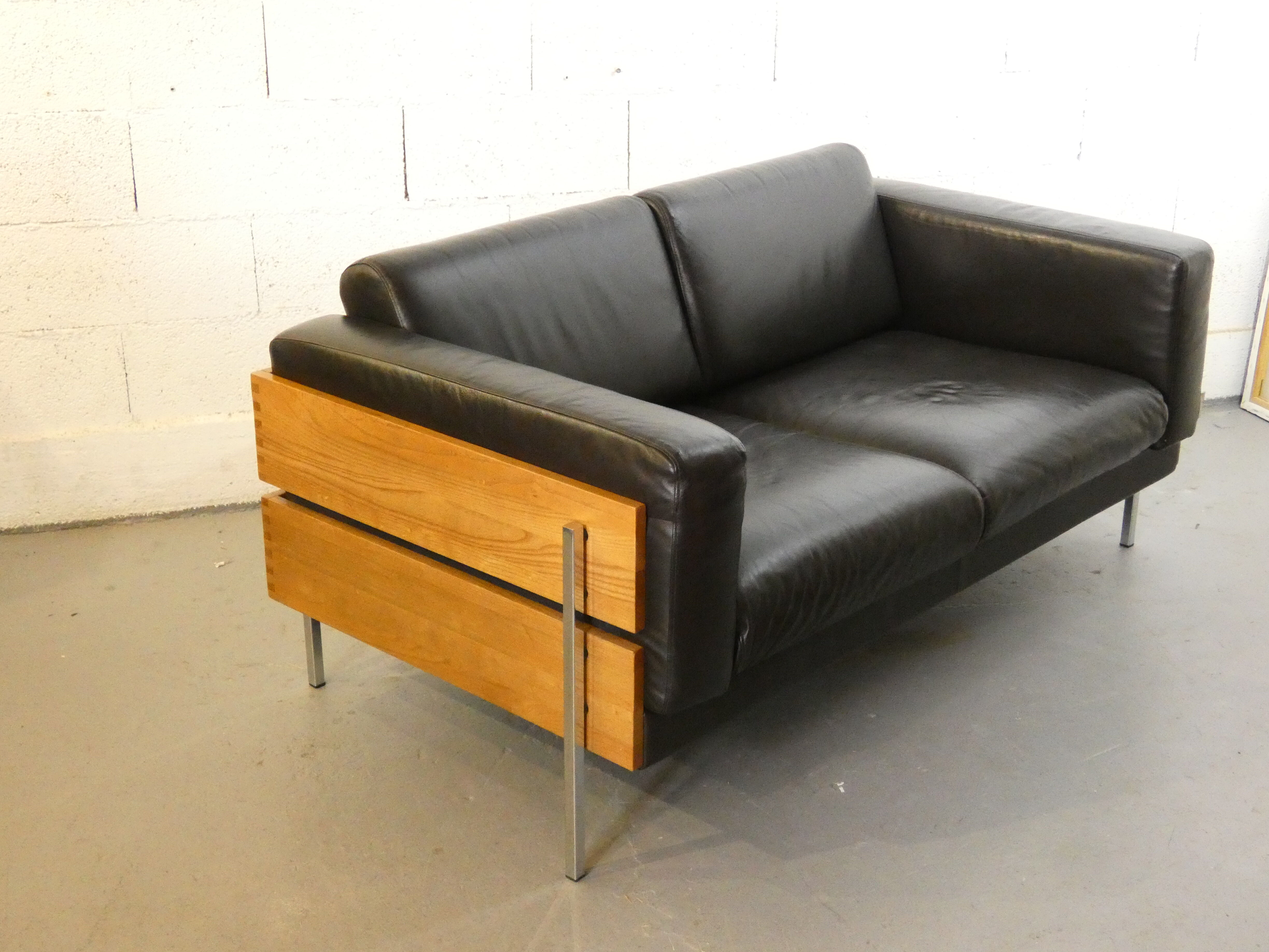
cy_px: 476
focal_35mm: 48
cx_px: 634
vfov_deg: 30.3
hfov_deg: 39.7
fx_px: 1760
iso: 1600
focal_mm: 8.6
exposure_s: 1/60
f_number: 3.8
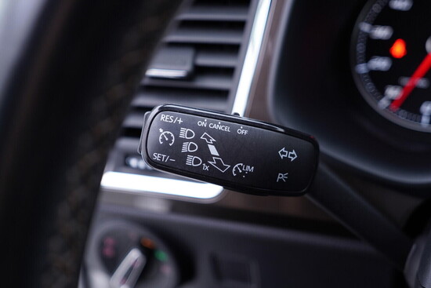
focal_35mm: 36
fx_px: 431
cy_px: 144
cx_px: 216
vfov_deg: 36.9
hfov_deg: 53.1
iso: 200
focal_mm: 24
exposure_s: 1/40
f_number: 2.8
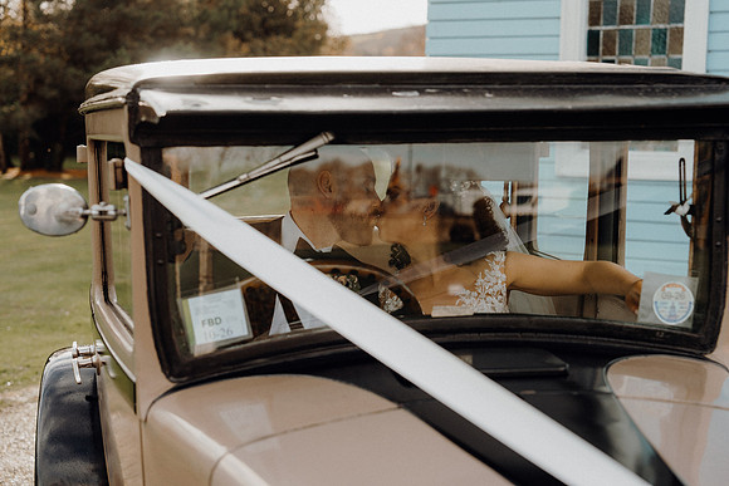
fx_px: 1073
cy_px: 243
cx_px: 364
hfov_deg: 37.5
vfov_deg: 25.5
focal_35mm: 53
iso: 160
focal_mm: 53
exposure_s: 1/500
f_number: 3.5
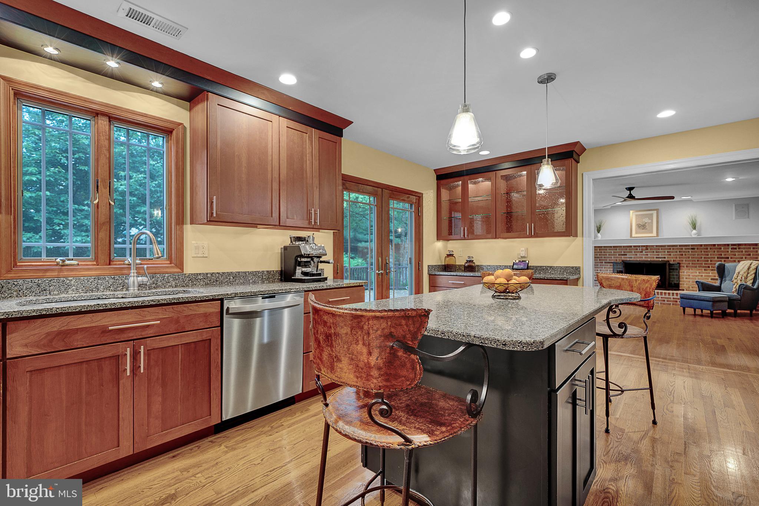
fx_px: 316
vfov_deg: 77.3
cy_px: 253
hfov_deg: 100.4
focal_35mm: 15
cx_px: 380
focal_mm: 15
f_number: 4
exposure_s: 1/4
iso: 200
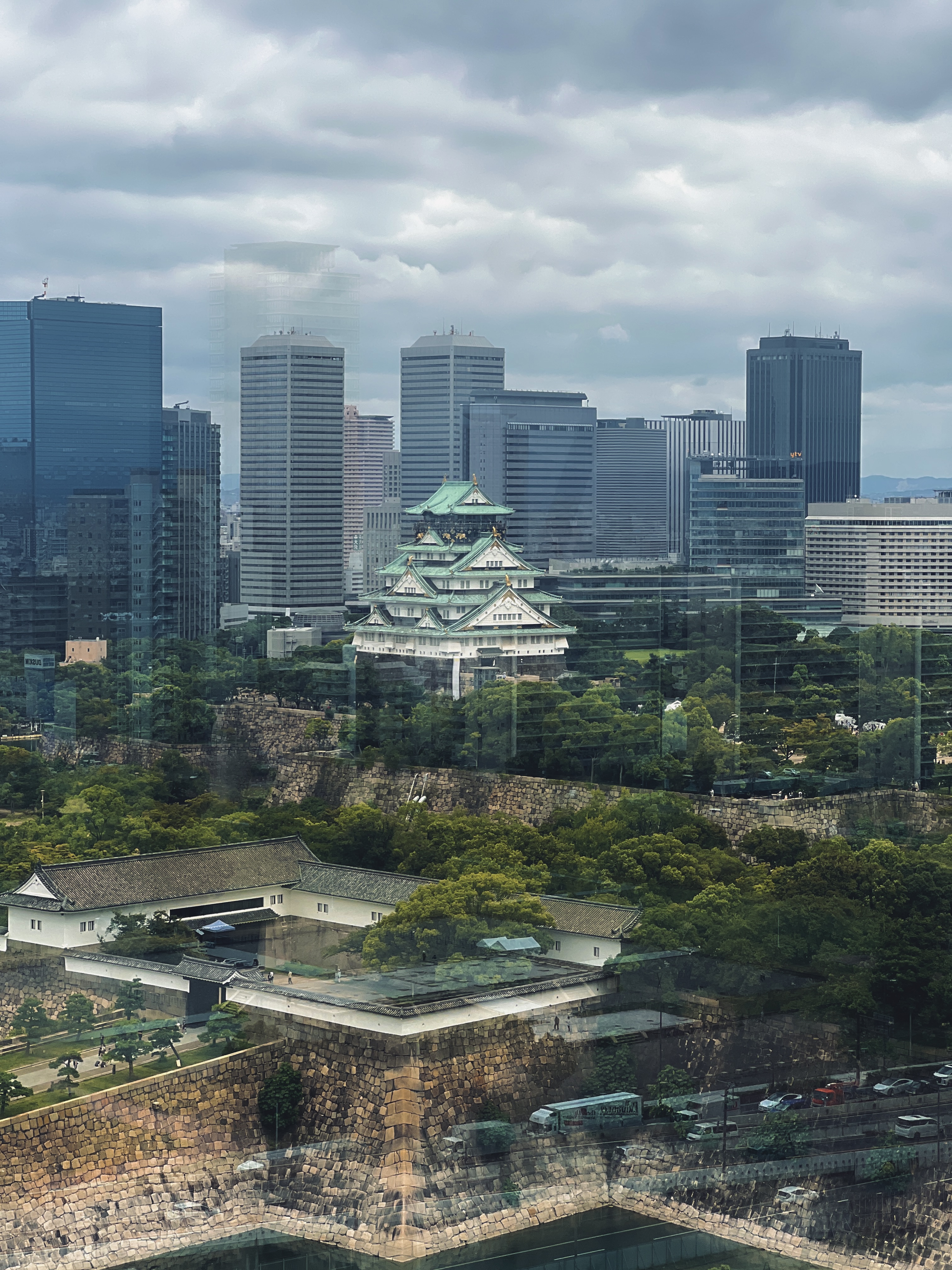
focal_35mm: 77
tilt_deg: -1.7
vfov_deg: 25.3
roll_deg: -0.6
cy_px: 635
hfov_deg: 19.1
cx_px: 476
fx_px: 2824
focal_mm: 9
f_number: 2.8
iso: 32
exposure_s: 1/605
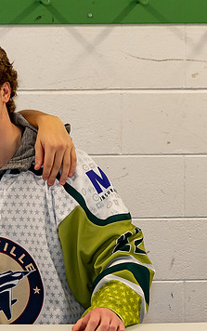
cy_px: 174
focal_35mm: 177
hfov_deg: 7.4
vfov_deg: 11.8
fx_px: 1595
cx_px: -50
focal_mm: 52
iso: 1250
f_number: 3.5
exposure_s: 1/160
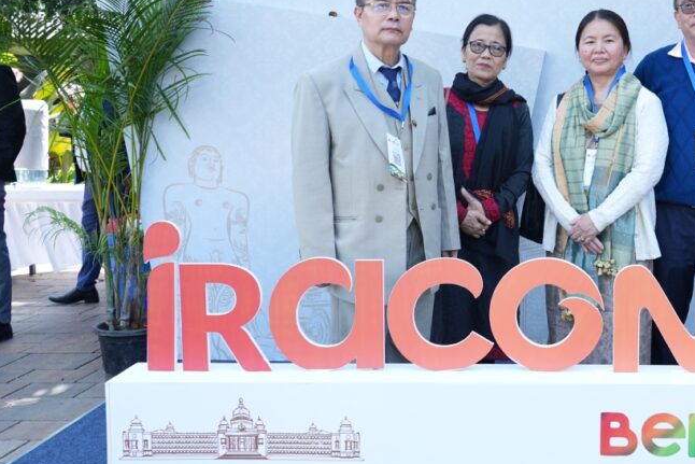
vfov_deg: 29.2
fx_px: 888
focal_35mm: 46
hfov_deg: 41.1
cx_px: 547
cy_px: 200
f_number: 6.3
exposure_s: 1/125
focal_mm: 29
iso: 400
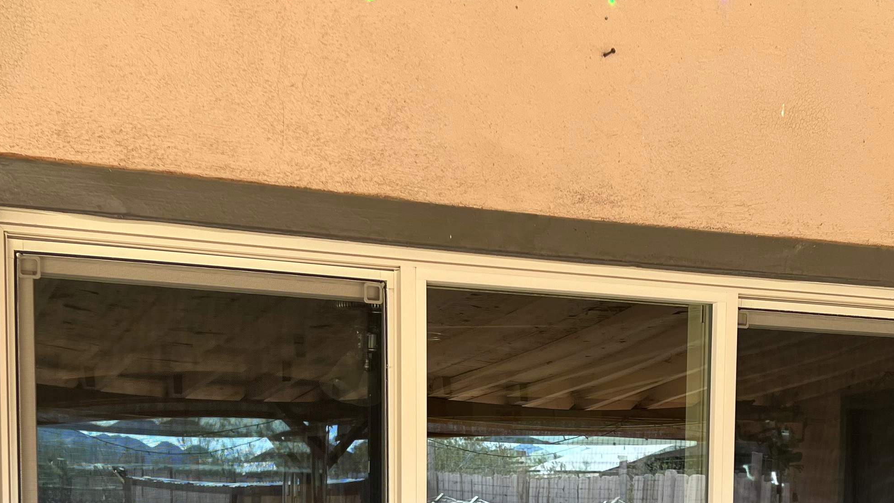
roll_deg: -1.9
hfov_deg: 35.9
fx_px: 1375
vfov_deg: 19.8
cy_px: 560
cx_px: 518
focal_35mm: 58
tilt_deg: -5.1
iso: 40
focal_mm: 5.7
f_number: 1.5
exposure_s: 1/248
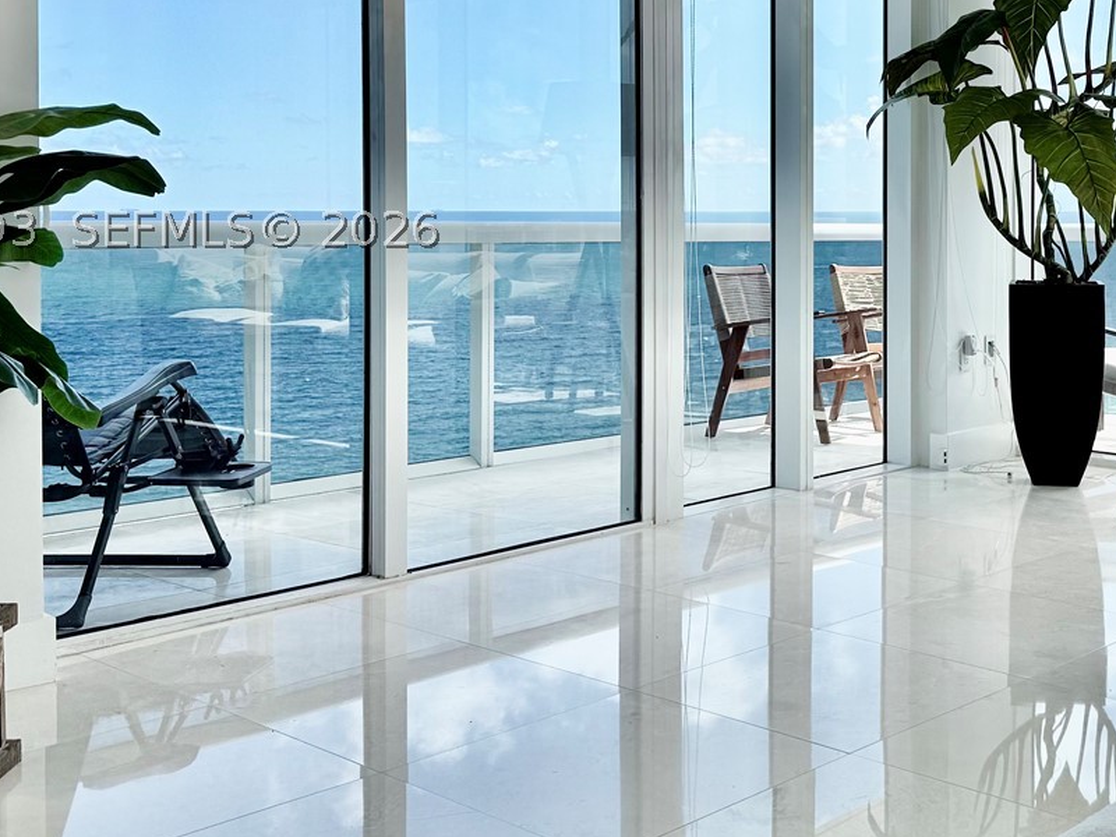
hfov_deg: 38.4
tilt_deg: -1.5
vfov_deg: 29.9
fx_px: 1547
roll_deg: -0.1
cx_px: 866
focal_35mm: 48
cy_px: 229
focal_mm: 6.76
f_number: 1.78
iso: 80
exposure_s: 1/1949
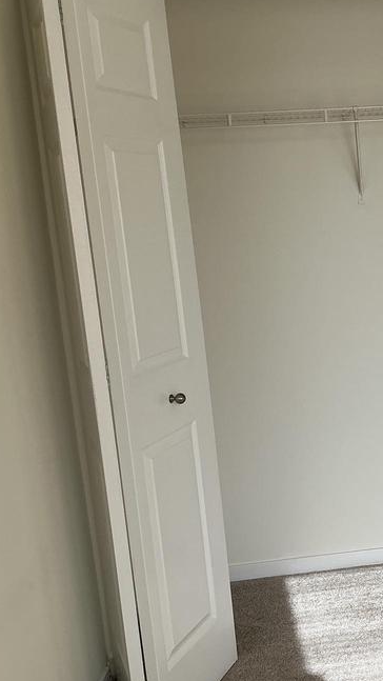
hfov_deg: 22.4
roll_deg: +4.2
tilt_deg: -7.8
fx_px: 903
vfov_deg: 41.3
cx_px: 442
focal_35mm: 50
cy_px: 340
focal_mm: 3
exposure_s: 1/206
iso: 20
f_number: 1.8
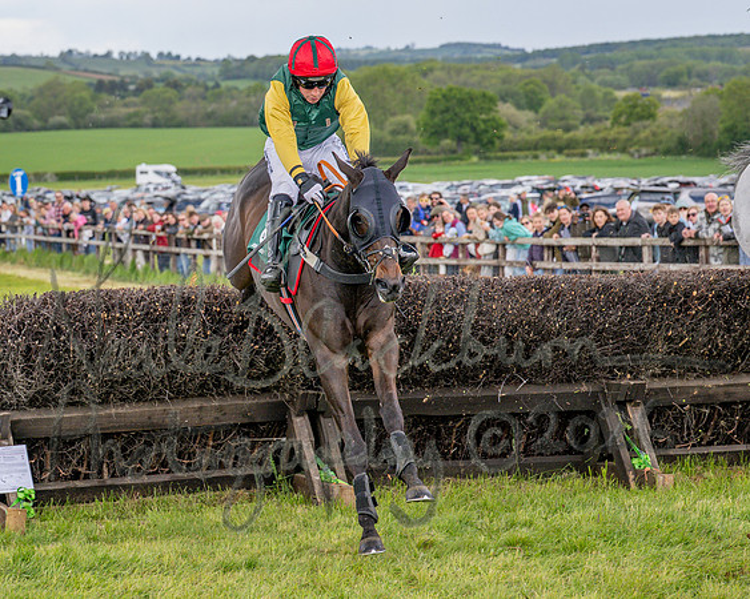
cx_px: 229
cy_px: 371
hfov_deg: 13.8
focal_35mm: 139
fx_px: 3091
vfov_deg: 11.1
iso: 400
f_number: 4
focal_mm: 70
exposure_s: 1/1600
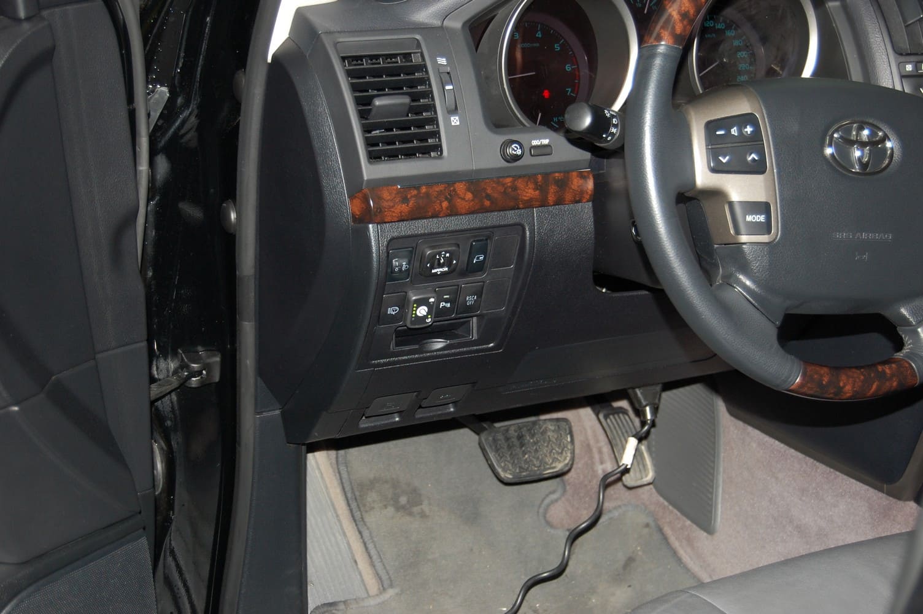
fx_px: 1460
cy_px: 307
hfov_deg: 35.1
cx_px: 462
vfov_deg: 23.7
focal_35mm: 57
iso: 400
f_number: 5
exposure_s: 1/60
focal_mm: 38
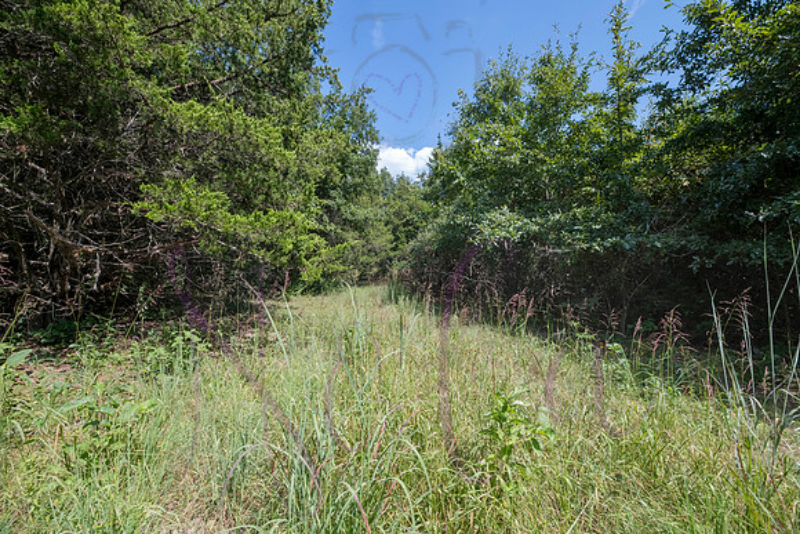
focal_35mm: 14
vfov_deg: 80.3
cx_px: 405
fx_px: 316
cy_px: 271
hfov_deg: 103.3
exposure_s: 1/250
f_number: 9
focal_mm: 14
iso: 320
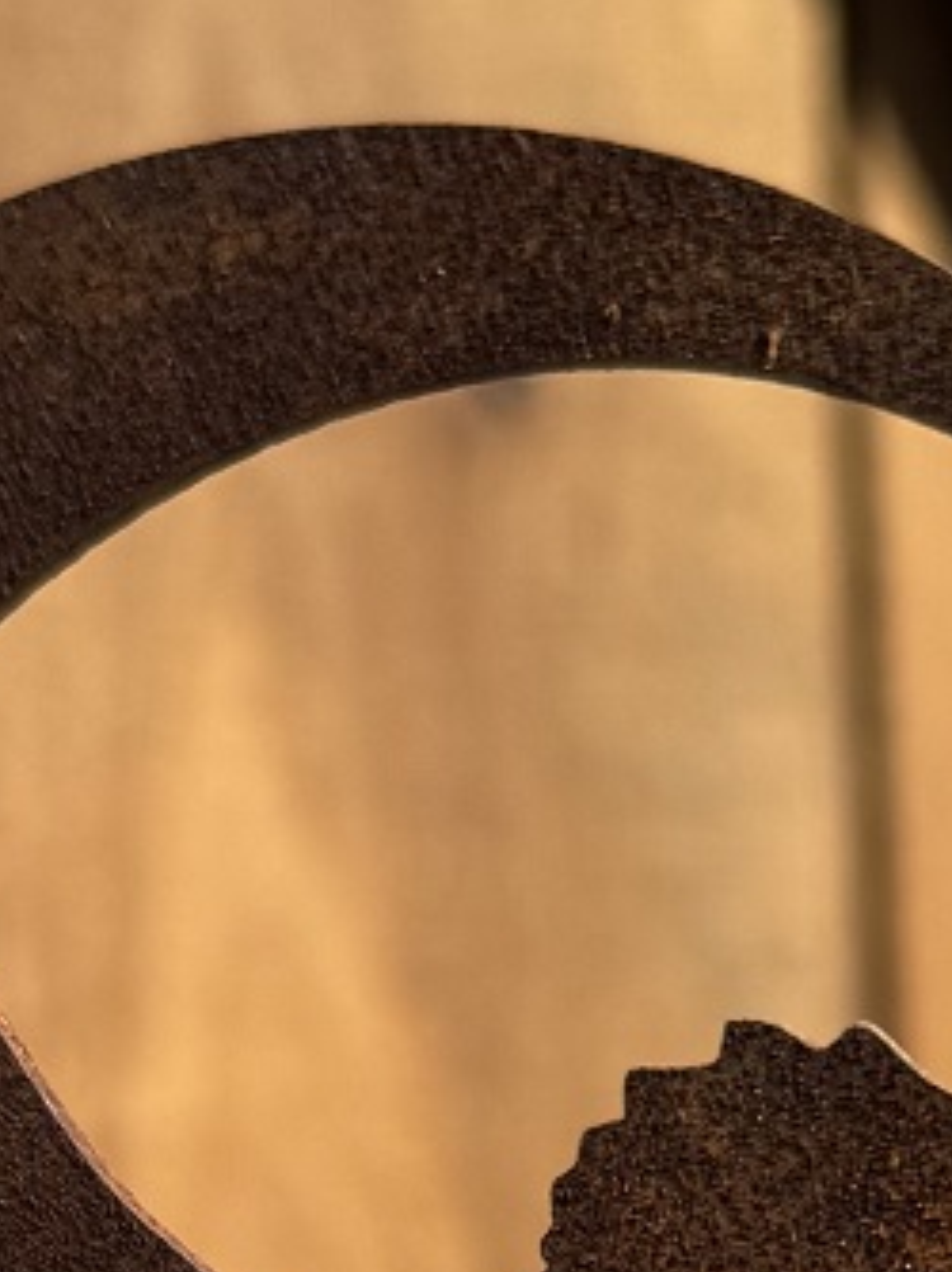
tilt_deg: -8.4
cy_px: 2121
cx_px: 1078
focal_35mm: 115
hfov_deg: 12.6
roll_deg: +1.5
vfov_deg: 15.3
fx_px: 4222
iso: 80
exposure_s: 1/2833
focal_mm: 6.76
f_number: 1.78
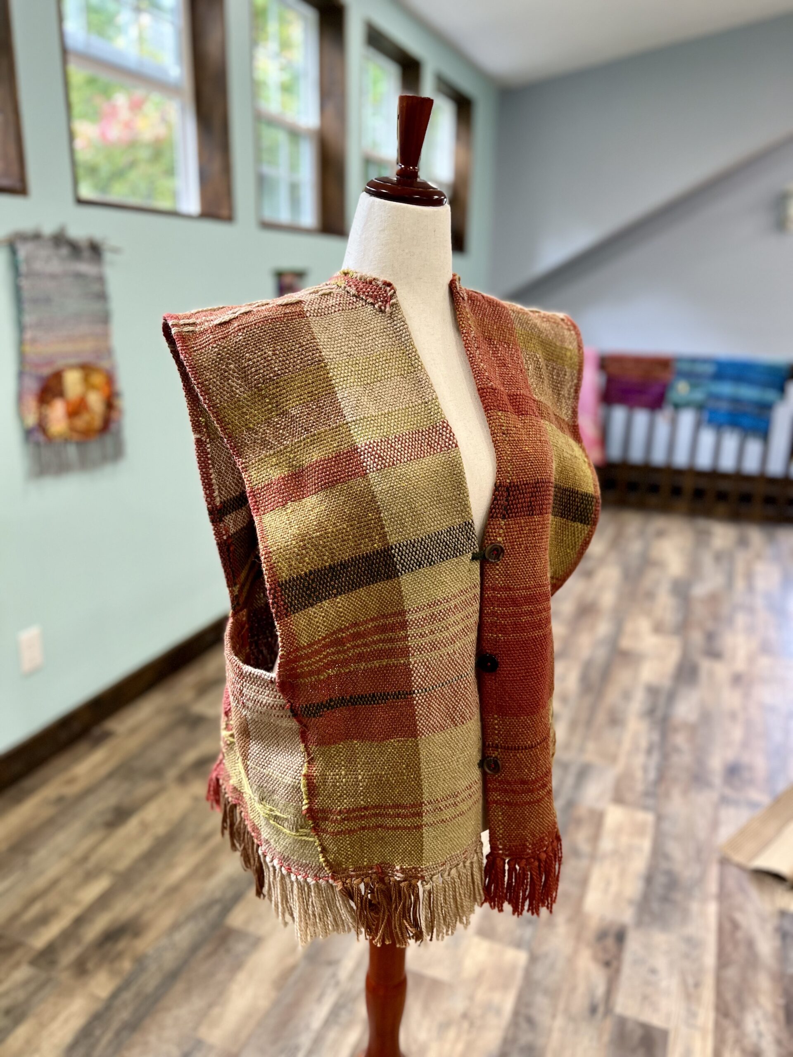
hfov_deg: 53.1
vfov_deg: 67.3
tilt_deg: -16.4
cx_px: 396
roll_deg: -1.7
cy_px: 528
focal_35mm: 26
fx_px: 794
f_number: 1.5
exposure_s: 1/60
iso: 100
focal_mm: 5.7
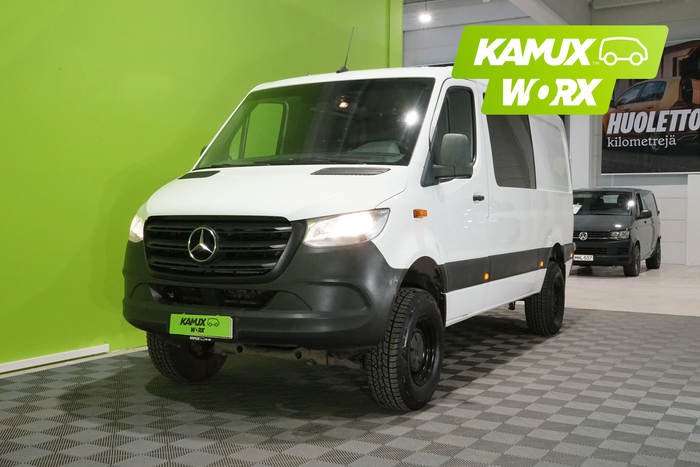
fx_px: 758
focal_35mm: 39
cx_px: 350
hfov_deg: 49.6
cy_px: 234
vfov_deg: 34.2
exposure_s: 1/25
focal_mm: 39
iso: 6400
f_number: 22
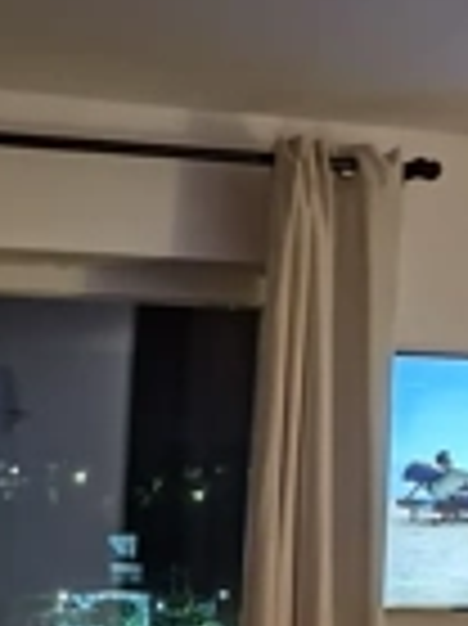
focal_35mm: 72
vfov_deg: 24.8
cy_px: 721
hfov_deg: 18.9
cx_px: -140
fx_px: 1300
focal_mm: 4.69
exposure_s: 1/10
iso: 1600
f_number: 1.8
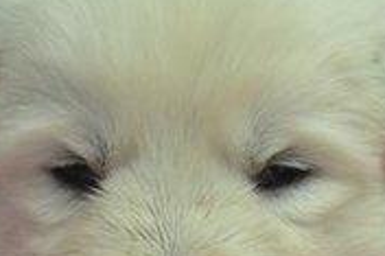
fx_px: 4883
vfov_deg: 3.0
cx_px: 155
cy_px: 179
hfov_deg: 4.5
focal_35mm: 457
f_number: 5.3
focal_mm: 112
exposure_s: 1/100
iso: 1600
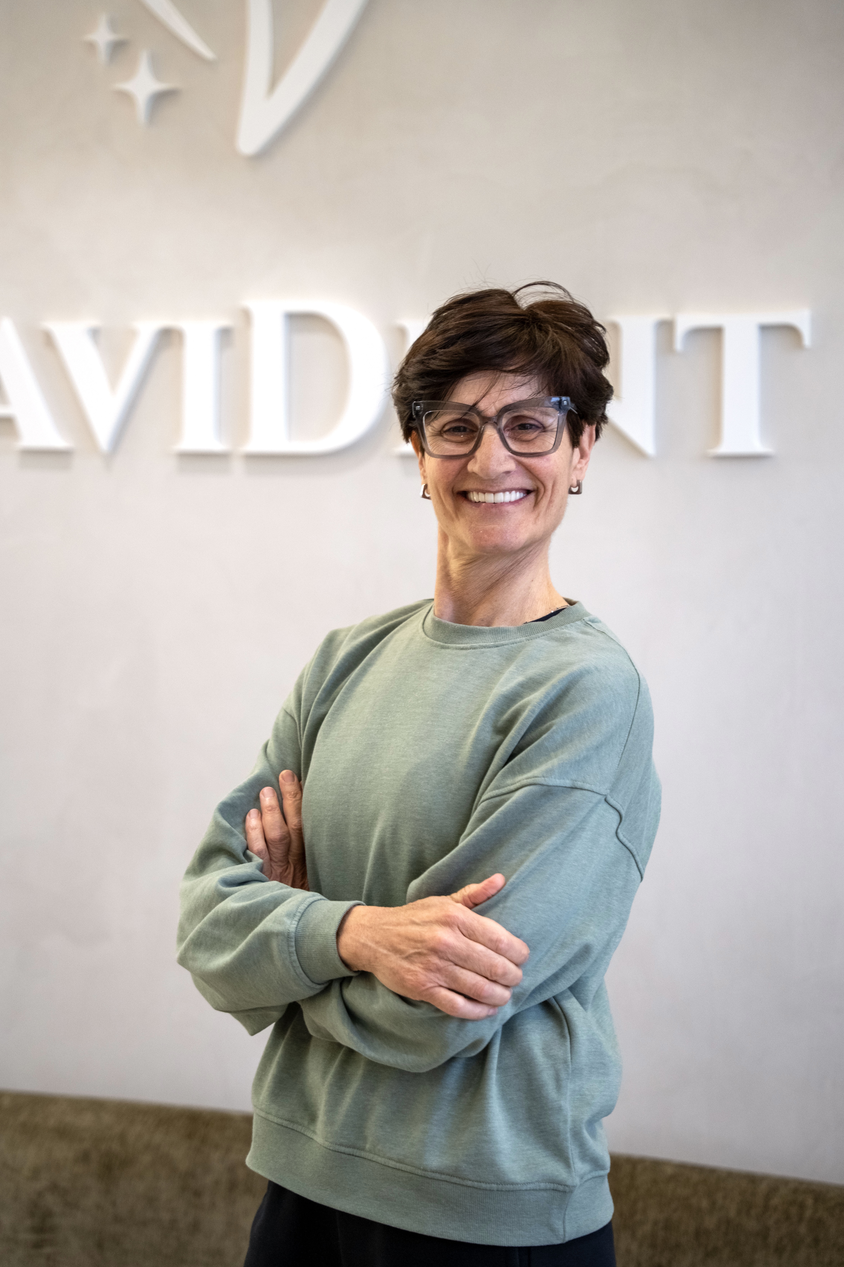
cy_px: 632
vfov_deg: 27.3
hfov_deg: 18.4
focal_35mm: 74
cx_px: 427
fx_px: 2602
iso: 2500
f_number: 2.8
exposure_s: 1/125
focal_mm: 70
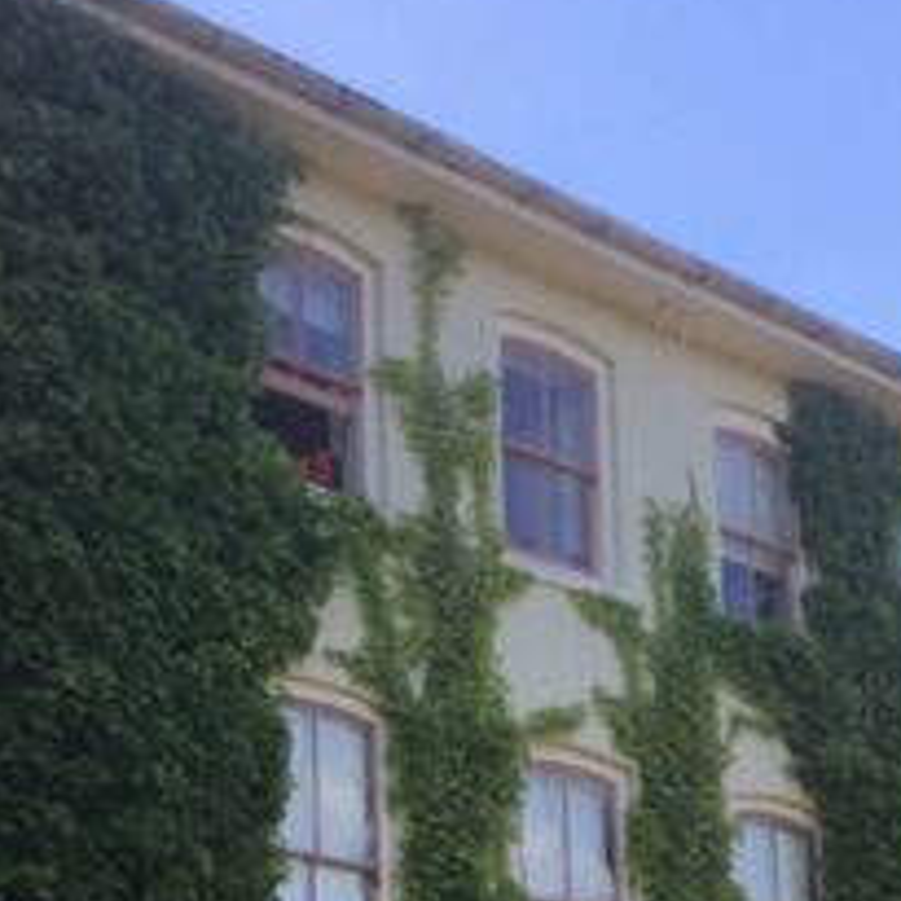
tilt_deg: +9.7
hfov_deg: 19.5
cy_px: 1033
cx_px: 532
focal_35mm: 89
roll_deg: +2.7
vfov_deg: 18.6
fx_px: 2621
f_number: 2.4
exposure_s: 1/347
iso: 25
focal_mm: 3.3
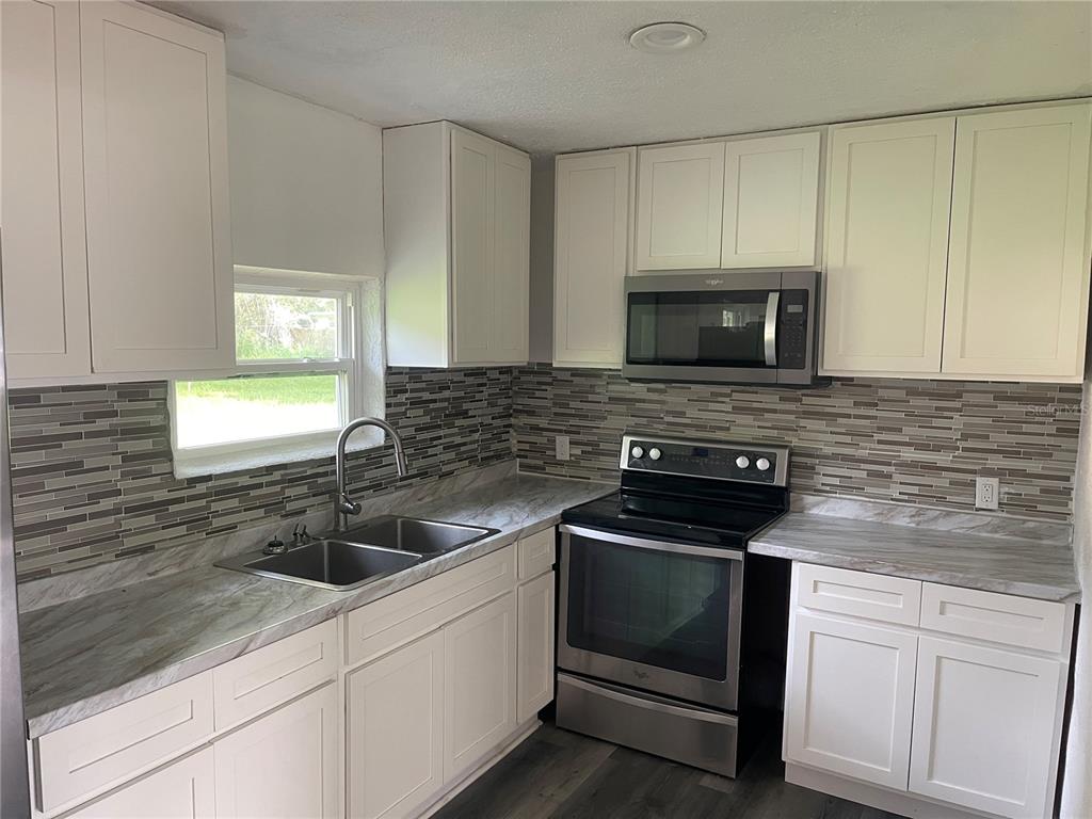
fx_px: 789
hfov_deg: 69.4
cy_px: 410
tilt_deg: -7.5
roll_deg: -1.3
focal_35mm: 25
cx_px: 546
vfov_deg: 54.9
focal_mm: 5.1
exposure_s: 1/60
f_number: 1.6
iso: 200
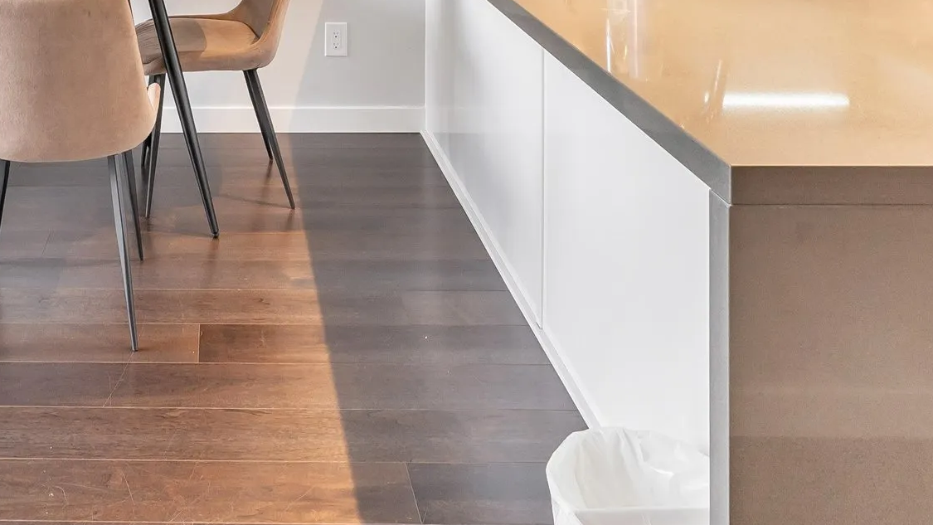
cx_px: 214
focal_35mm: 40
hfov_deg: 48.2
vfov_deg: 24.4
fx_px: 990
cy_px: -224
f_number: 11
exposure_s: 1/4
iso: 100
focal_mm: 14
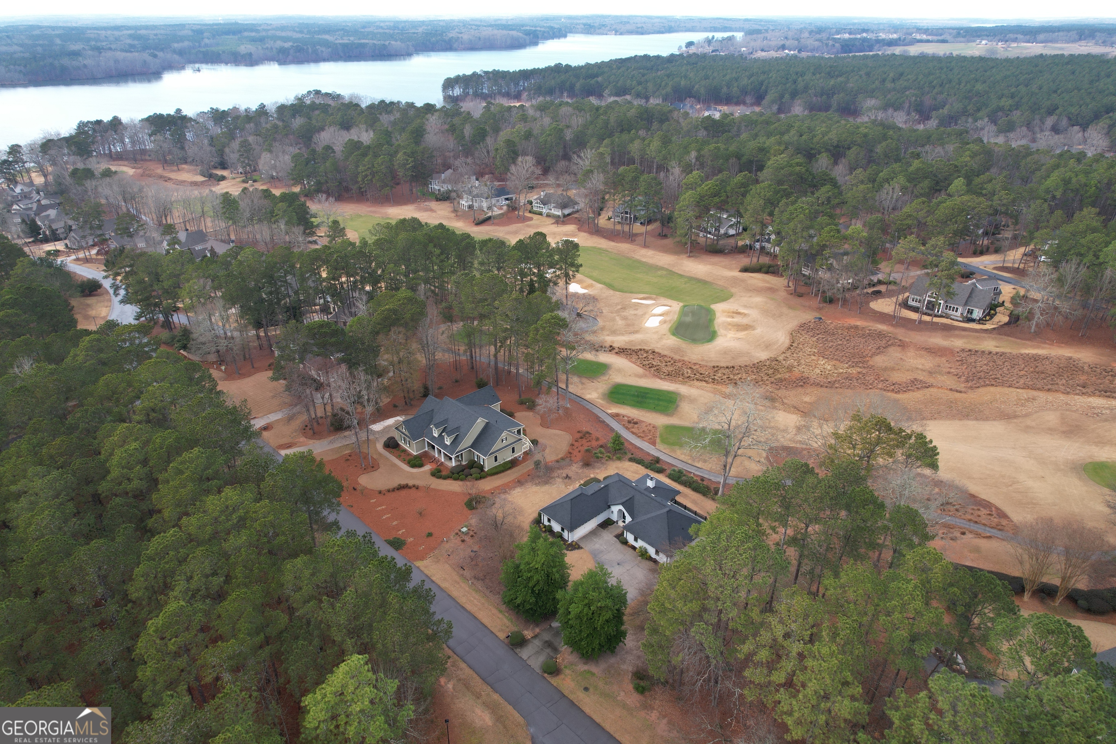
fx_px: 682
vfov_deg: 57.2
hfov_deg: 78.6
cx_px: 558
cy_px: 372
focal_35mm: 22
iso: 100
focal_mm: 8.38
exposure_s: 1/320
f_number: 2.8
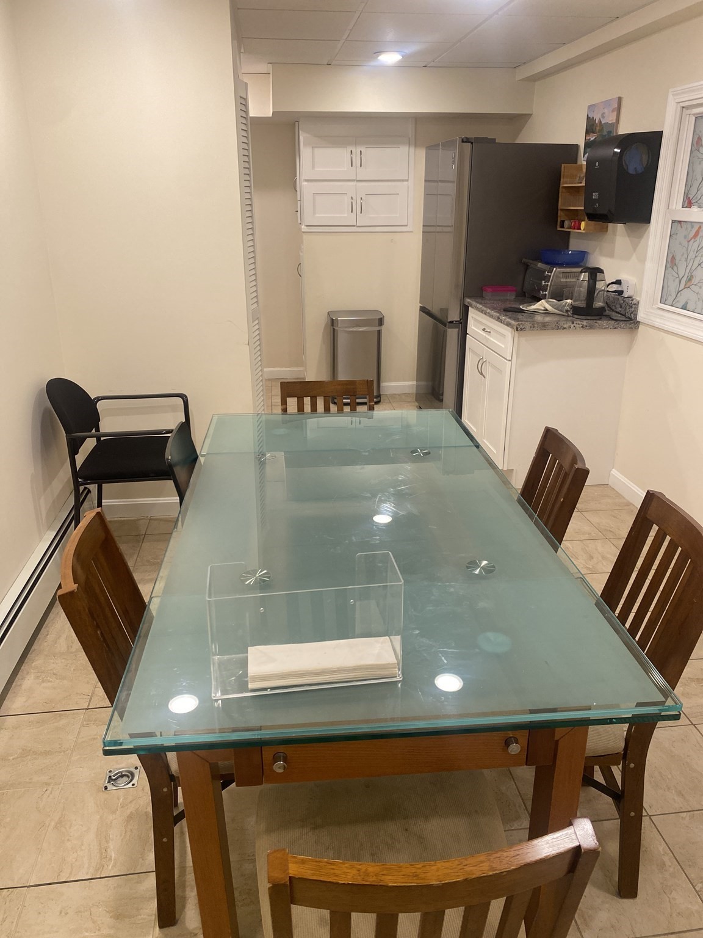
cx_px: 352
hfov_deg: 53.1
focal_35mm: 26
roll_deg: +0.2
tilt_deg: -19.5
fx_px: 704
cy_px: 469
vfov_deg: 67.3
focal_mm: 4.25
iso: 125
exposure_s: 1/60
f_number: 1.8
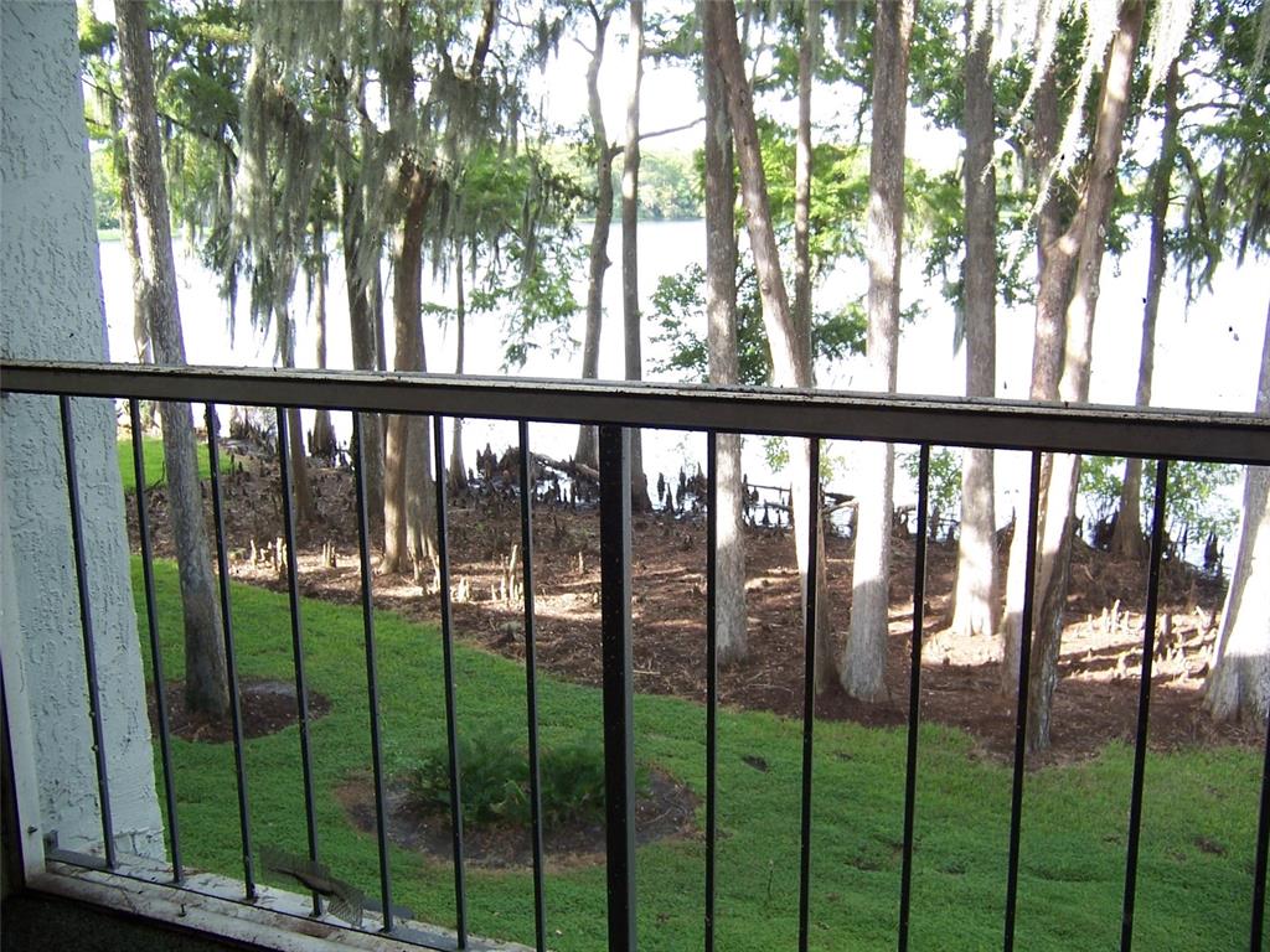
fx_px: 1211
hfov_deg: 55.4
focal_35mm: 33
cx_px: 635
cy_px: 476
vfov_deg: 42.9
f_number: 2.8
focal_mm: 5.5
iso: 80
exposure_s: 1/60
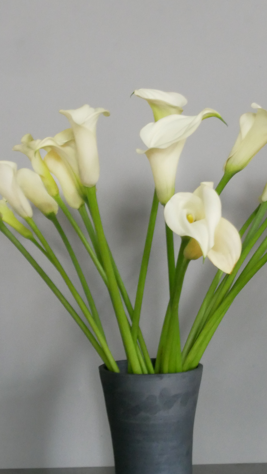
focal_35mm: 47
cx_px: 172
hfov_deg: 25.3
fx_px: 592
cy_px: 244
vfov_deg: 43.7
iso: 3200
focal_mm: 15
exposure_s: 1/4
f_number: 22
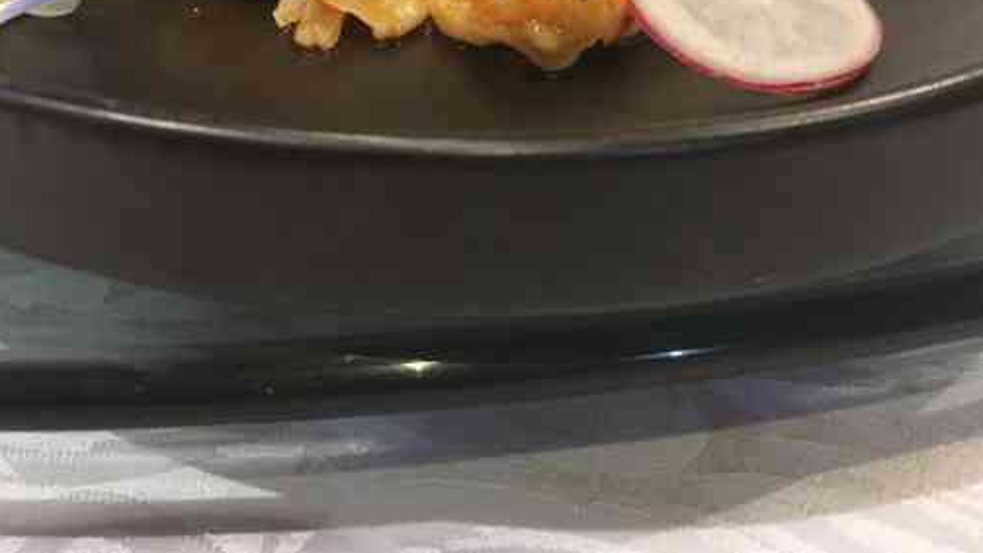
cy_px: 48
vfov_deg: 26.2
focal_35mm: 44
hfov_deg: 46.4
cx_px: 491
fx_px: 1147
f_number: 2.2
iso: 250
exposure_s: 1/17
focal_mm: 4.15
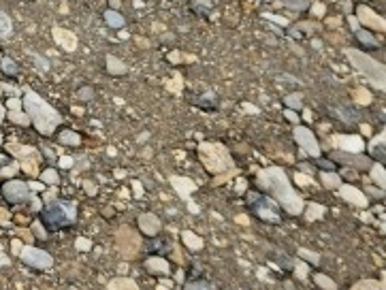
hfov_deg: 9.9
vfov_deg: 7.1
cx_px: -412
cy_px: -612
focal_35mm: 183
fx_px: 2042
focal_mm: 5.4
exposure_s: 1/197
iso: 25
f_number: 1.8
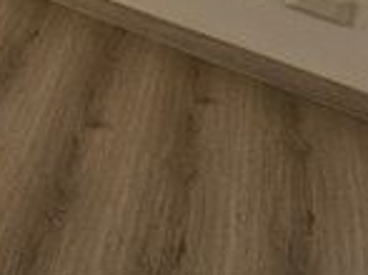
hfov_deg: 17.1
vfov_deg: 16.3
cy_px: -325
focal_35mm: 59
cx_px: -442
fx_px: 627
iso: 50
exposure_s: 1/206
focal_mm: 2.2
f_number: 2.2
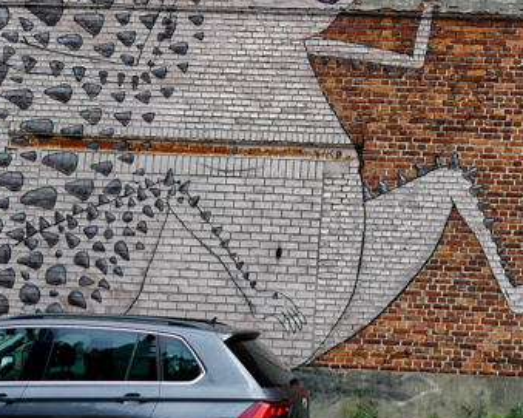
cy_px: 29
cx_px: 526
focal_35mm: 85
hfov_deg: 21.7
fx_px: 1315
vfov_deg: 17.7
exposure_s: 1/800
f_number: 3
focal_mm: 11.1
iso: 125
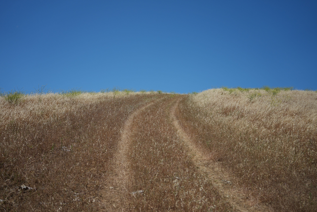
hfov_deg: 39.6
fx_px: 440
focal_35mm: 50
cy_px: 106
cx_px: 158
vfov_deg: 27.0
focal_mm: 50
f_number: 4.5
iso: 250
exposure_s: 1/3200
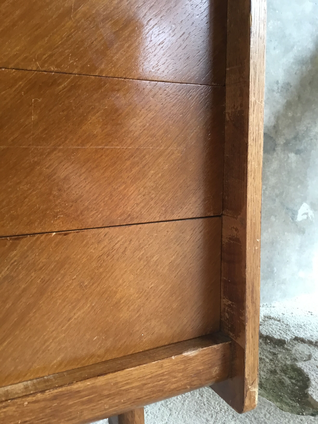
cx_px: 159
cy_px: 212
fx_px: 380
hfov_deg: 45.4
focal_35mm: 31
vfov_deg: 58.4
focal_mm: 3.3
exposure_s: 1/33
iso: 80
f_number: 2.4
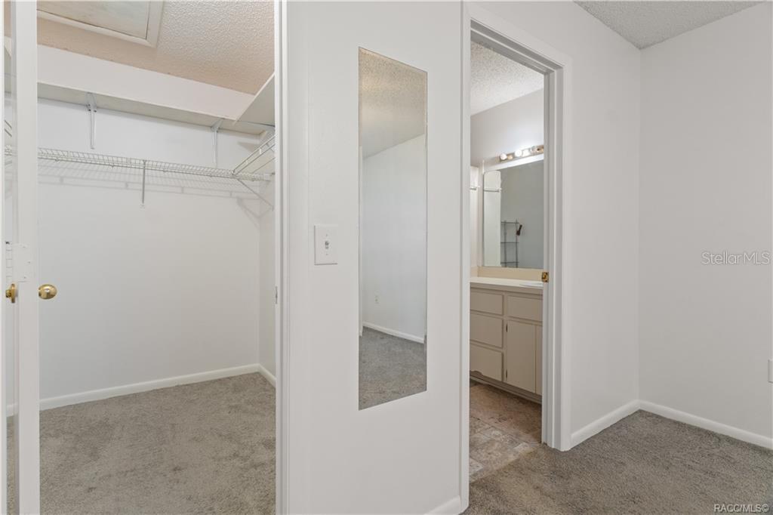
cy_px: 258
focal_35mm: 16
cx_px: 386
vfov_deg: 72.0
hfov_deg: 95.0
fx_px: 354
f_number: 8
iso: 250
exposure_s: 1.6
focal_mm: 11
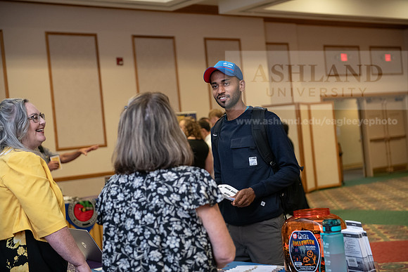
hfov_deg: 32.4
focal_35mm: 62
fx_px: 703
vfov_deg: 21.9
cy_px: 136
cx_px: 204
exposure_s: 1/200
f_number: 3.2
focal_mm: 62
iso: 1600
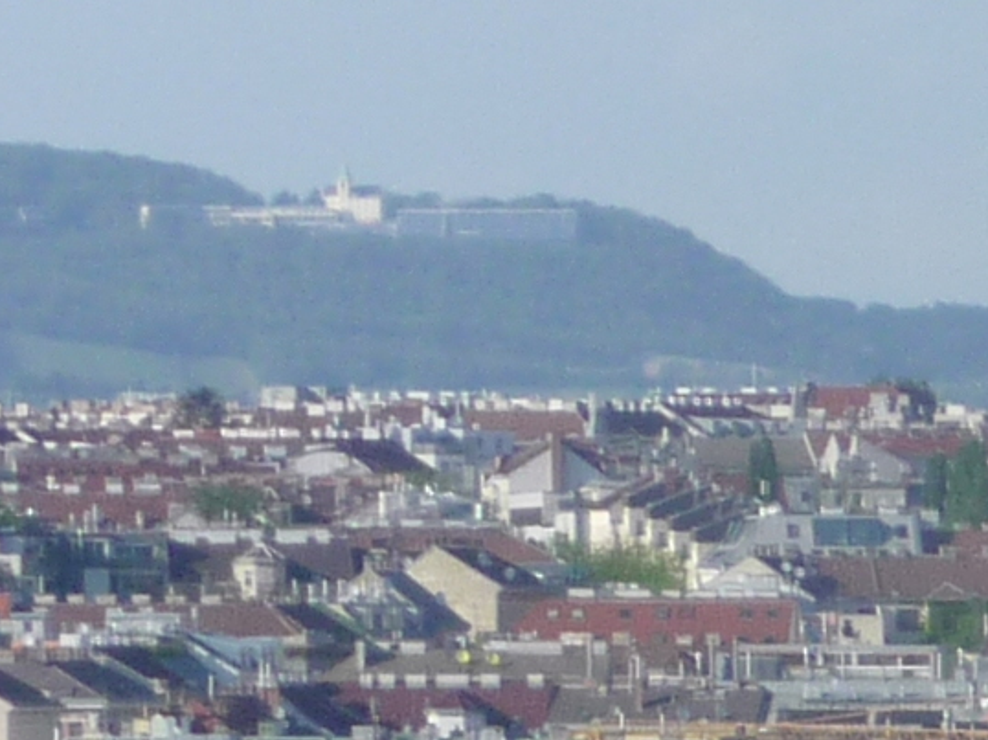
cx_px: 2622
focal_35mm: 765
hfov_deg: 2.6
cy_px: 1234
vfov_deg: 1.9
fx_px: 21825
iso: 100
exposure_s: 1/500
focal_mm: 20.3
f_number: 4.7
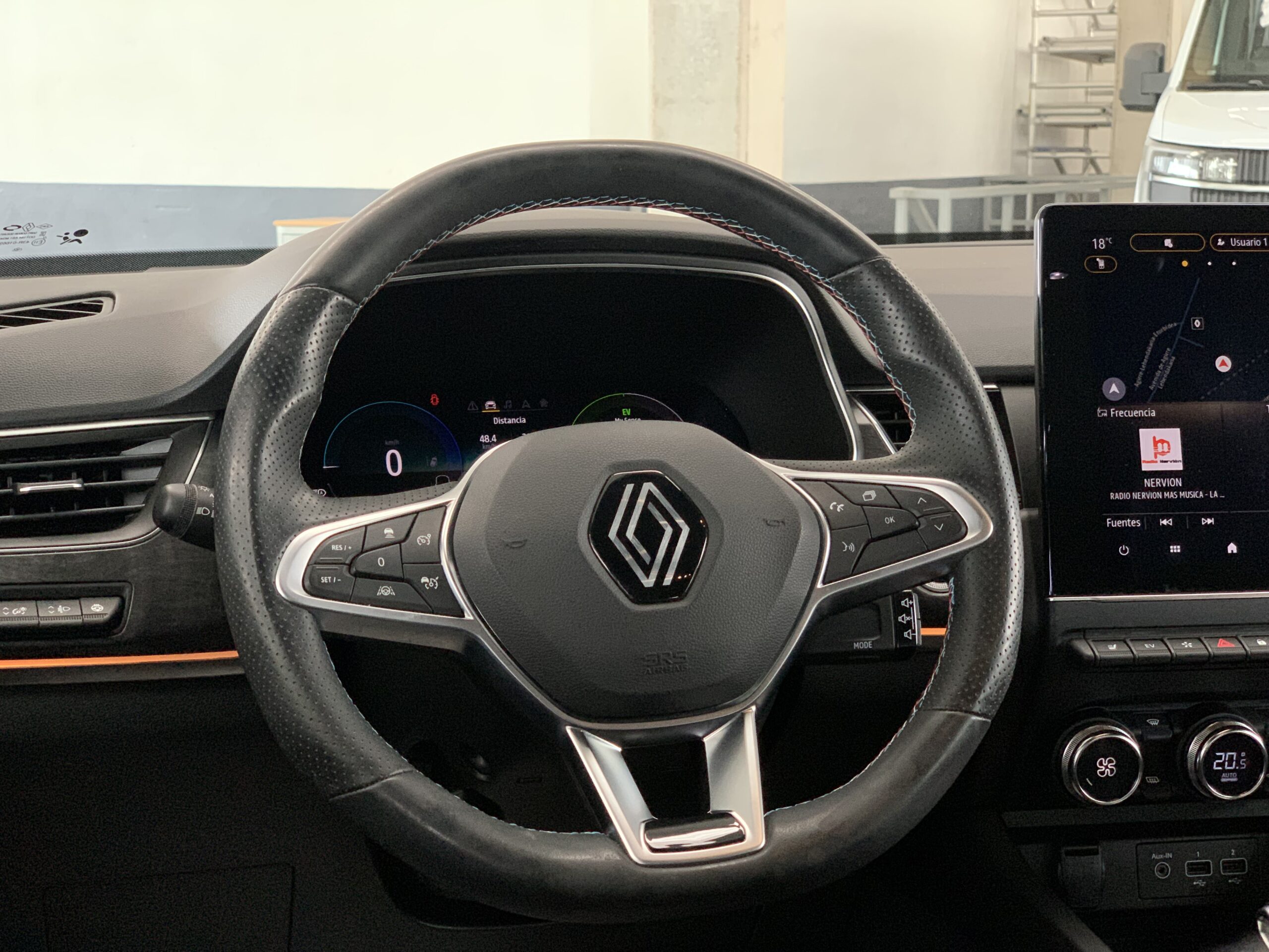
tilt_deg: -7.2
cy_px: 476
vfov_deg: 28.0
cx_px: 634
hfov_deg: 36.8
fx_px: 1906
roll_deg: -0.3
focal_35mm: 52
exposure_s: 1/60
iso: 320
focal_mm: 6
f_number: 2.4
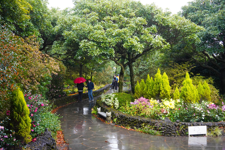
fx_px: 219
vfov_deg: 37.9
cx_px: 112
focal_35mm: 35
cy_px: 75
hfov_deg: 54.4
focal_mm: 35
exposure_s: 1/100
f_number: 13
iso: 1600
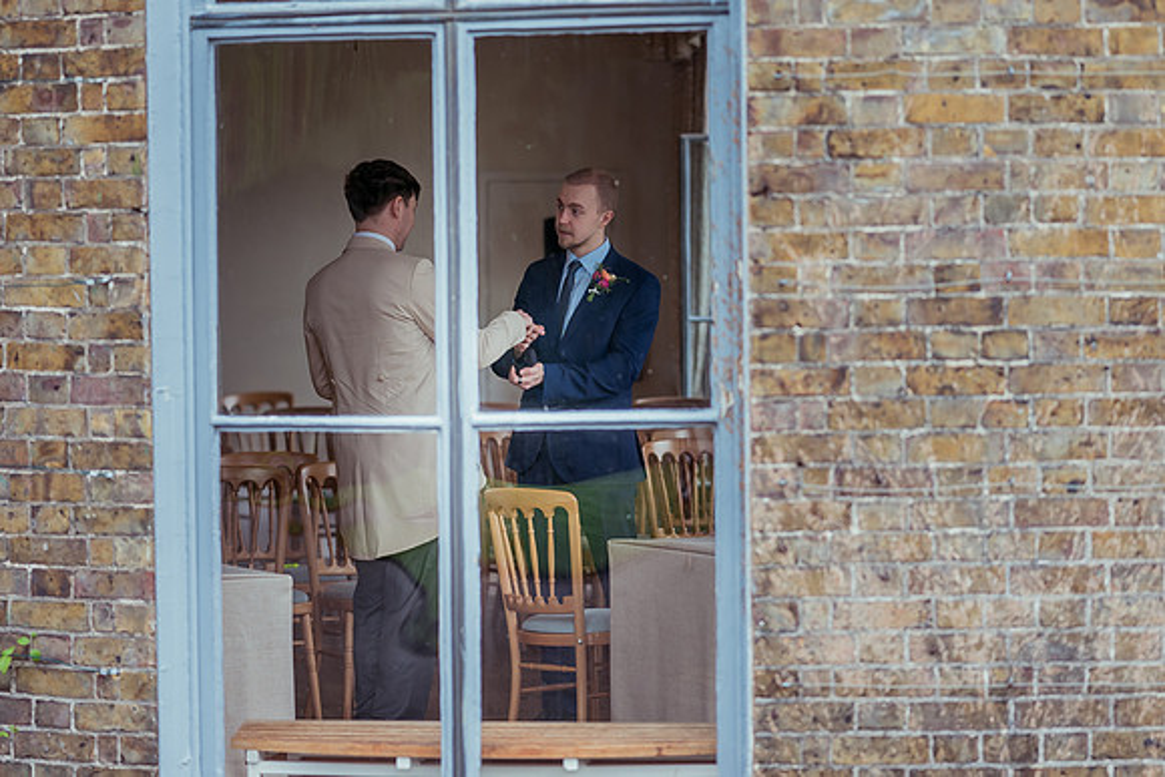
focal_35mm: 133
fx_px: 4313
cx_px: 582
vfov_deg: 10.3
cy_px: 388
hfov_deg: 15.4
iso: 180
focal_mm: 85
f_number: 1.8
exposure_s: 1/800
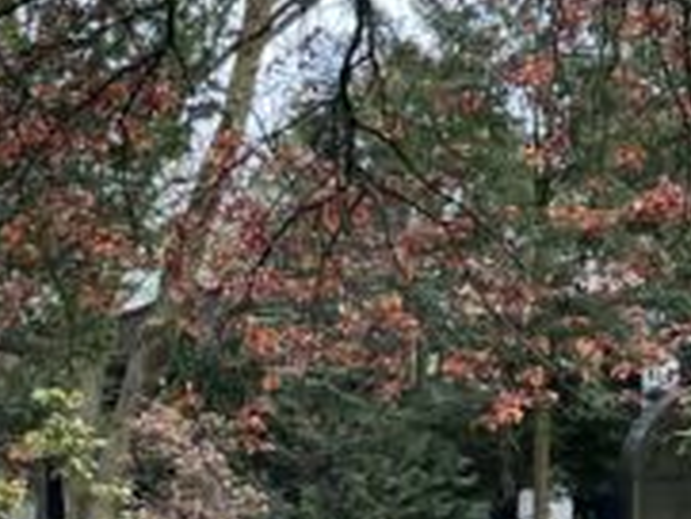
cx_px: -760
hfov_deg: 11.8
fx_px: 2936
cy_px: 328
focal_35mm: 147
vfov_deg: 10.1
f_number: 1.6
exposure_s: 1/367
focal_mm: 5.1
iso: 32
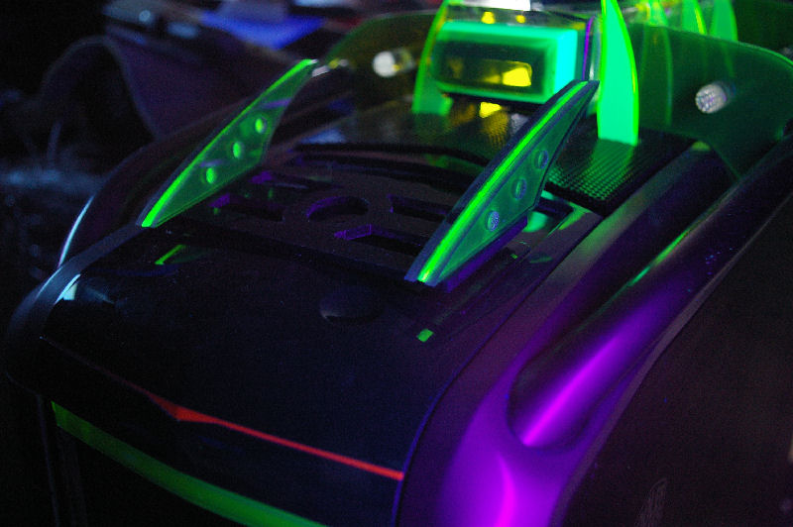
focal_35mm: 42
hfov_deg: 46.4
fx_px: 924
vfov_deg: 31.8
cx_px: 396
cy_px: 264
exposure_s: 1/2
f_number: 4
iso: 800
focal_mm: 28
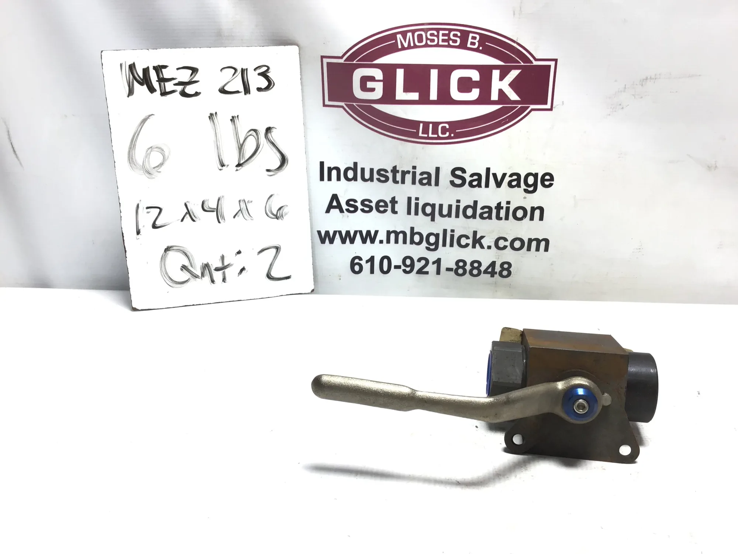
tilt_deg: -19.5
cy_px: 277
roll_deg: -0.1
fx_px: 661
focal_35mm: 31
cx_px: 369
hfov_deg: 58.4
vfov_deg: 45.4
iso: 40
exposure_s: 1/120
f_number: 2.4
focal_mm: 3.3
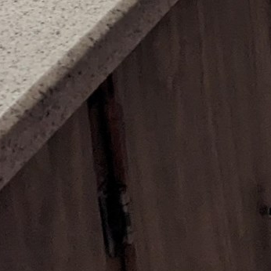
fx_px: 1408
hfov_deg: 9.8
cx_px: 620
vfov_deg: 9.8
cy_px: -352
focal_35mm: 159
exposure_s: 1/30
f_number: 1.73
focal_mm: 4.38
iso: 52
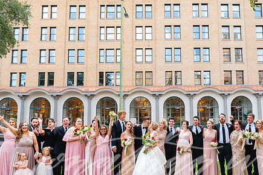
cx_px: 151
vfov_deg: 41.1
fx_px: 234
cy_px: 93
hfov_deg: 58.5
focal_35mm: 32
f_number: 3.5
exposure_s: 1/1000
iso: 1000
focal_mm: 24
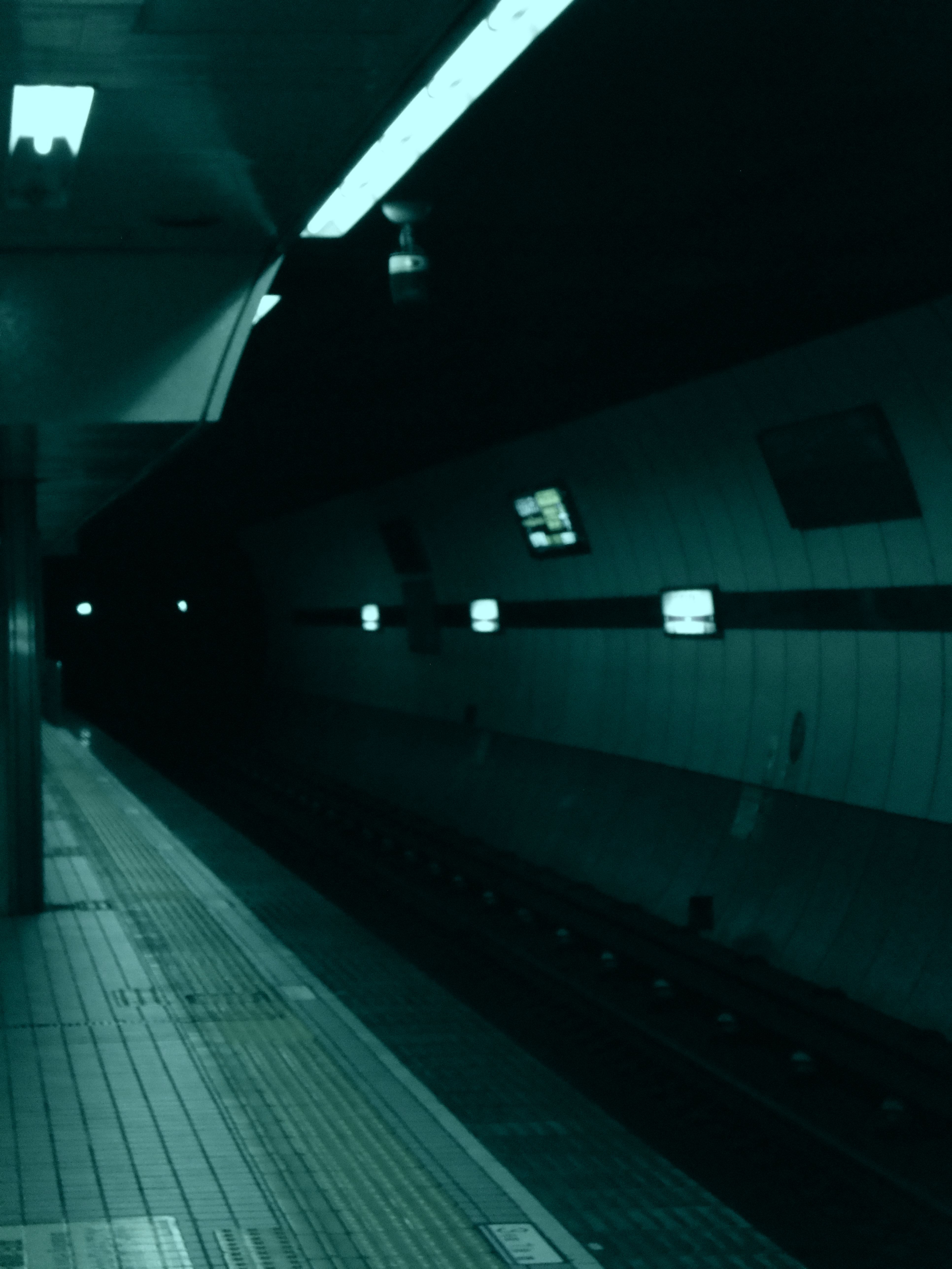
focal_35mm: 97
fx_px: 3557
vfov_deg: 20.2
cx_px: 476
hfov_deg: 15.2
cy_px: 634
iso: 800
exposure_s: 1/60
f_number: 4.6
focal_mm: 17.6
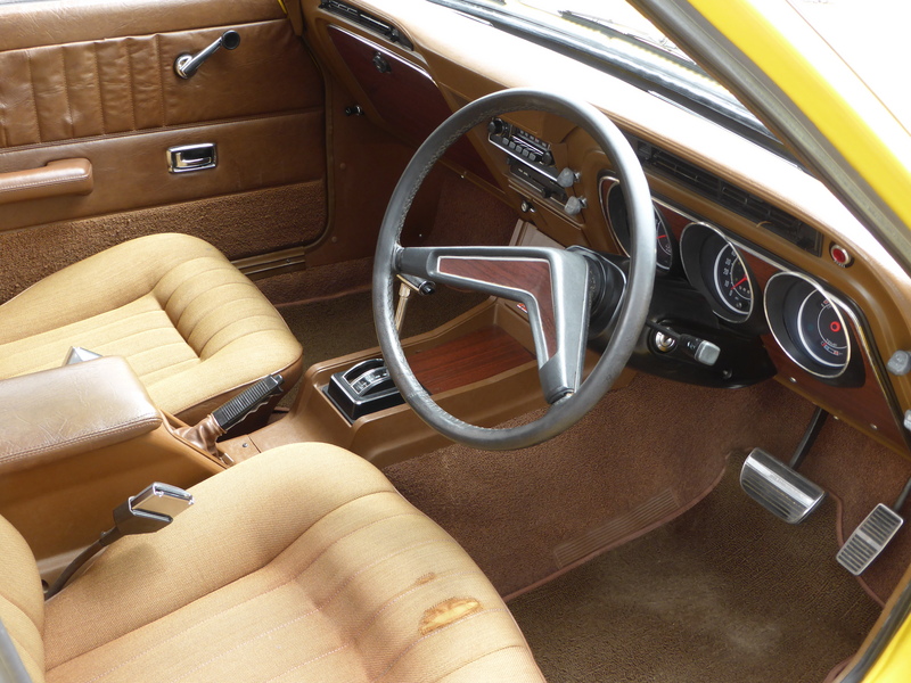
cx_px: 456
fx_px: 921
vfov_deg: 40.7
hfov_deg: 52.6
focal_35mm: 35
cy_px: 342
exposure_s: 1/60
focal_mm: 6.1
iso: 125
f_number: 3.7
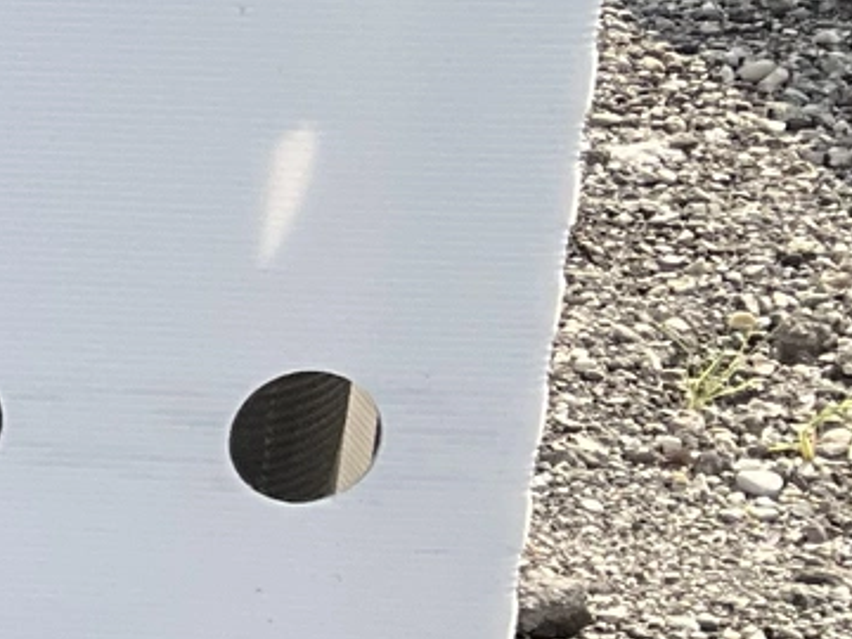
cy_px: 258
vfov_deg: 9.2
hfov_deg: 10.1
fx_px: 3963
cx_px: -1415
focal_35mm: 161
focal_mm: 3
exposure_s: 1/929
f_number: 1.8
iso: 25
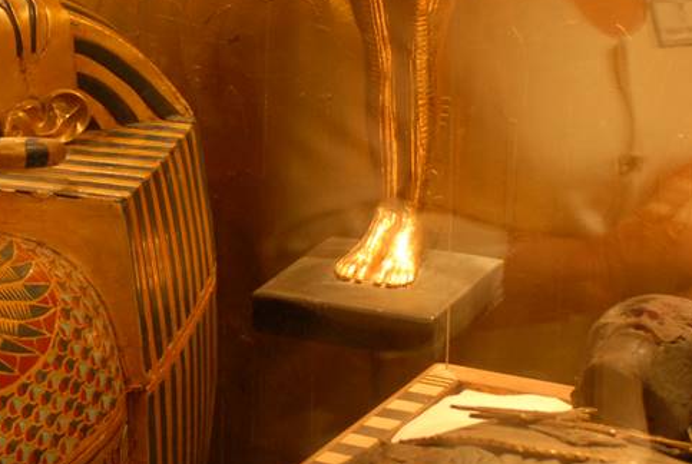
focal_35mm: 139
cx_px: 93
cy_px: 151
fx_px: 2677
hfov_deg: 14.6
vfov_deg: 9.9
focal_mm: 28
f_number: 2.8
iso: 400
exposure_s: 1/20
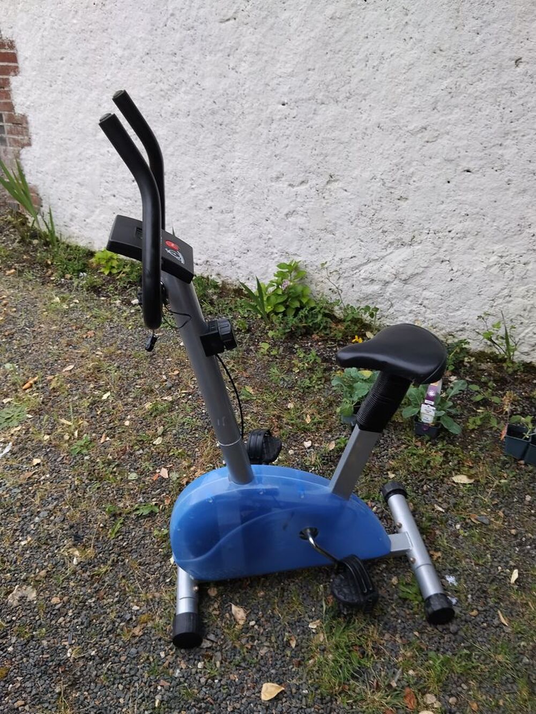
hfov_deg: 48.2
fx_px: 599
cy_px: 357
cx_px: 268
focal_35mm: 29
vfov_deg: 61.7
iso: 50
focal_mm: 3.96
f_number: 1.8
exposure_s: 1/110
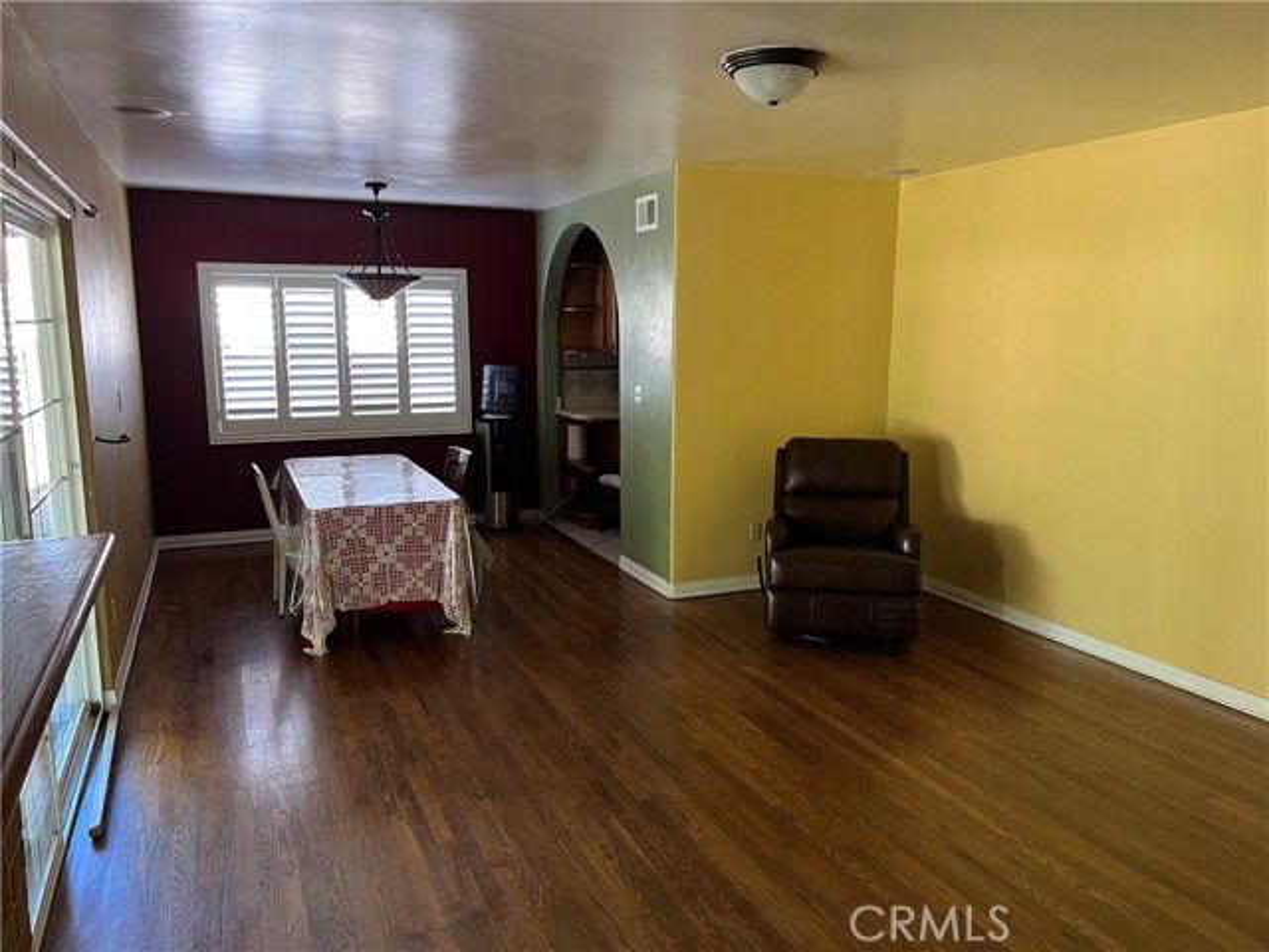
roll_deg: +0.4
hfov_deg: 67.3
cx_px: 634
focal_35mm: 26
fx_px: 953
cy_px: 476
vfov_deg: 53.1
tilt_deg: -8.4
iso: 250
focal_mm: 5.7
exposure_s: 1/60
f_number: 1.5
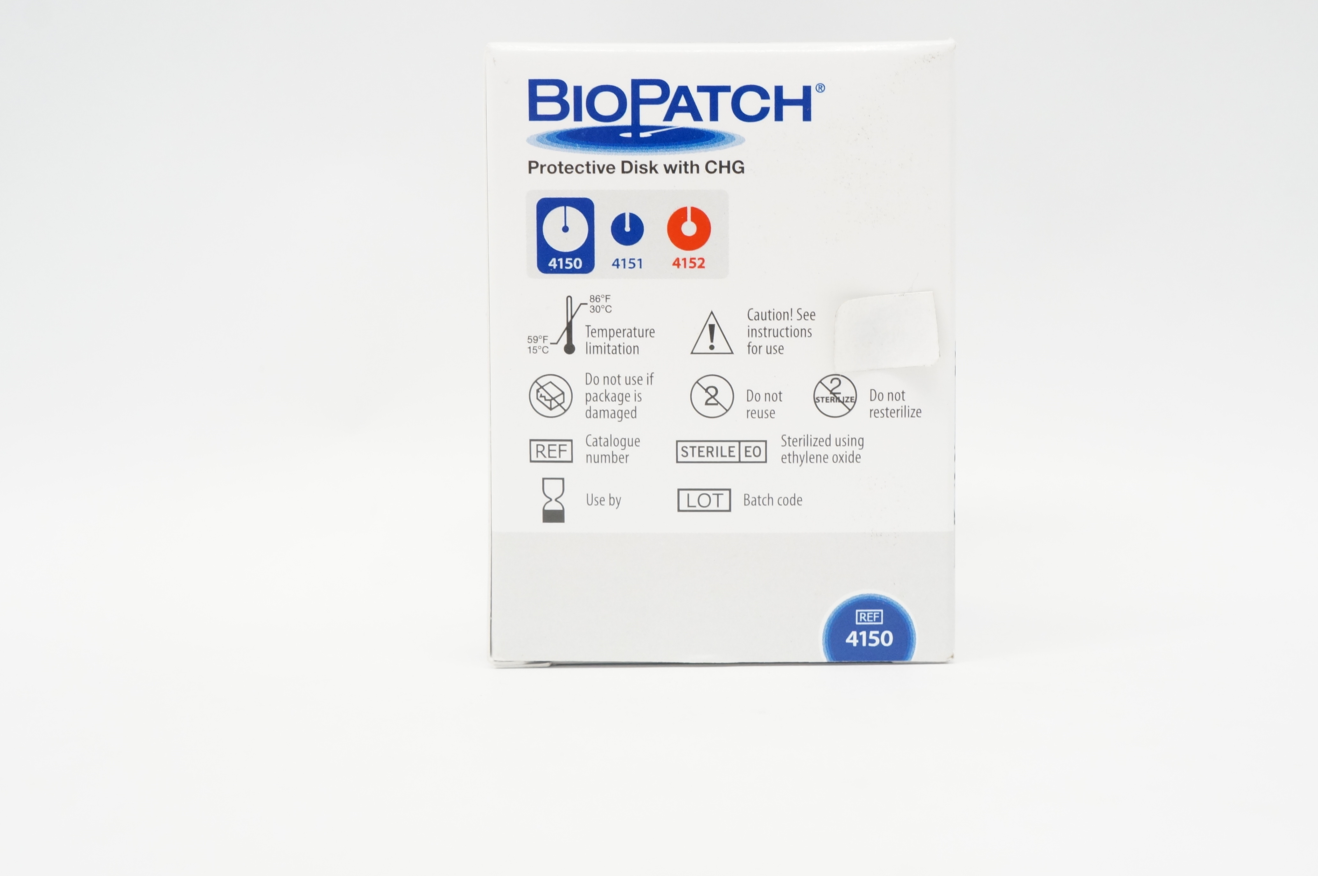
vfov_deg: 26.1
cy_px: 379
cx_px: 729
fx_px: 1887
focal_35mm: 52
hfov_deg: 38.5
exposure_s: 1/40
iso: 800
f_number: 8
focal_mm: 29
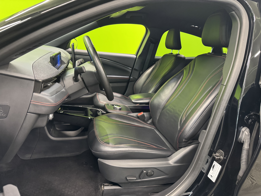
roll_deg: -6.7
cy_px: 98
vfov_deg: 56.8
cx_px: 130
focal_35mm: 24
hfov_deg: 71.6
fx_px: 181
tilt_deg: -15.9
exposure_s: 1/50
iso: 800
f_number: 1.78
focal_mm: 6.76
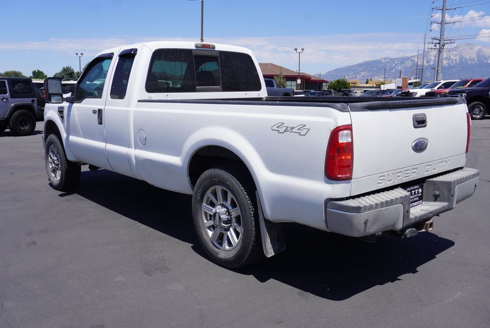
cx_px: 245
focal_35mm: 33
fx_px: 449
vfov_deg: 40.0
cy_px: 164
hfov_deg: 57.2
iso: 100
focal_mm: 22
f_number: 8
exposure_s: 1/320
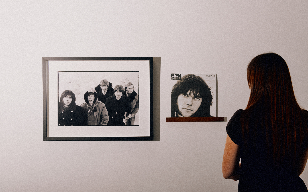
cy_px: 101
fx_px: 411
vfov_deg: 26.3
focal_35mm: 49
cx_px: 154
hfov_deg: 41.1
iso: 640
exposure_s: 1/160
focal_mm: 48
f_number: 9
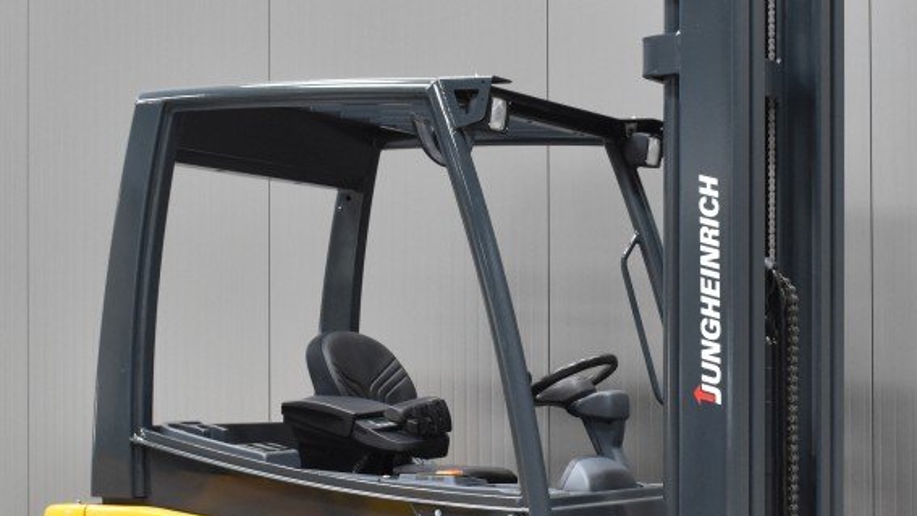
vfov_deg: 14.5
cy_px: 385
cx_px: 634
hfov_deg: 25.4
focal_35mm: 83
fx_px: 2021
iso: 1250
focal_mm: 25
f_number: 5.6
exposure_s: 1/25
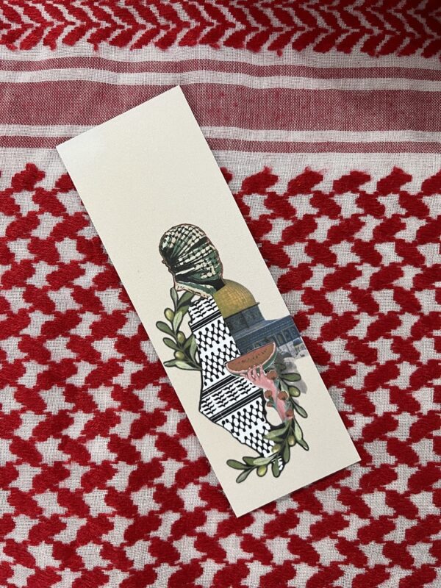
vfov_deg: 67.3
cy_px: 294
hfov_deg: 53.1
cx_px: 220
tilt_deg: -87.7
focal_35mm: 26
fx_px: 442
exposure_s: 1/60
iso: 160
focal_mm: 5.1
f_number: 1.6
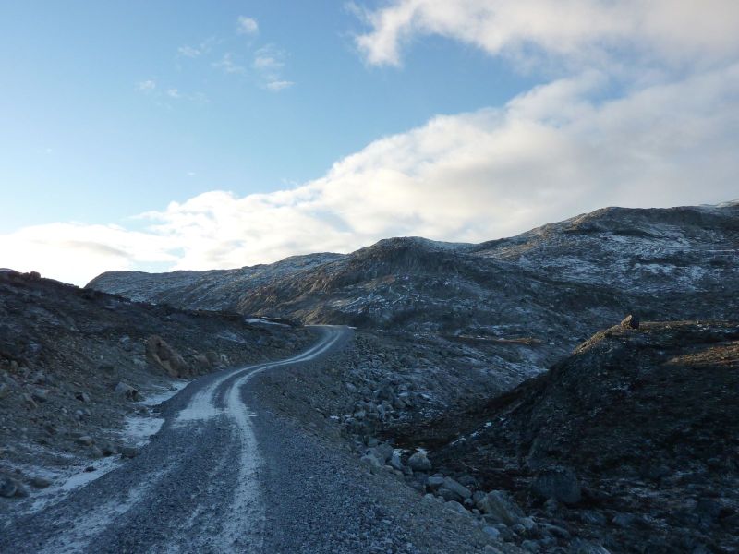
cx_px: 370
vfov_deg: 54.9
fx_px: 534
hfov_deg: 69.4
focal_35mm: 25
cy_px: 277
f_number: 4
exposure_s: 1/400
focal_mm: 4.1
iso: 125
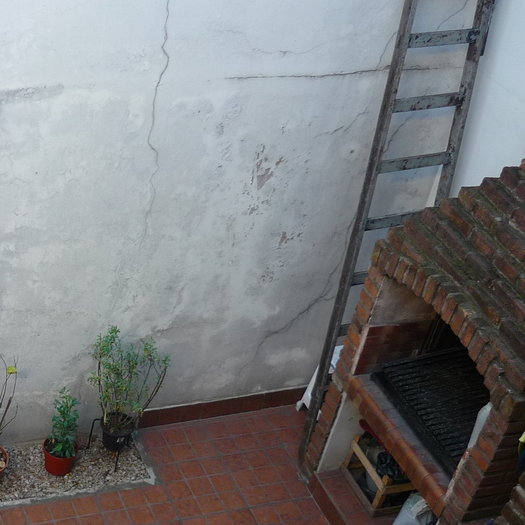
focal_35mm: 59
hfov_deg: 27.6
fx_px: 1012
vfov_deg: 28.9
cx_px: 18
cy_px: 348
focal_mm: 5.5
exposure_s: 1/40
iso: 100
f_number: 2.8
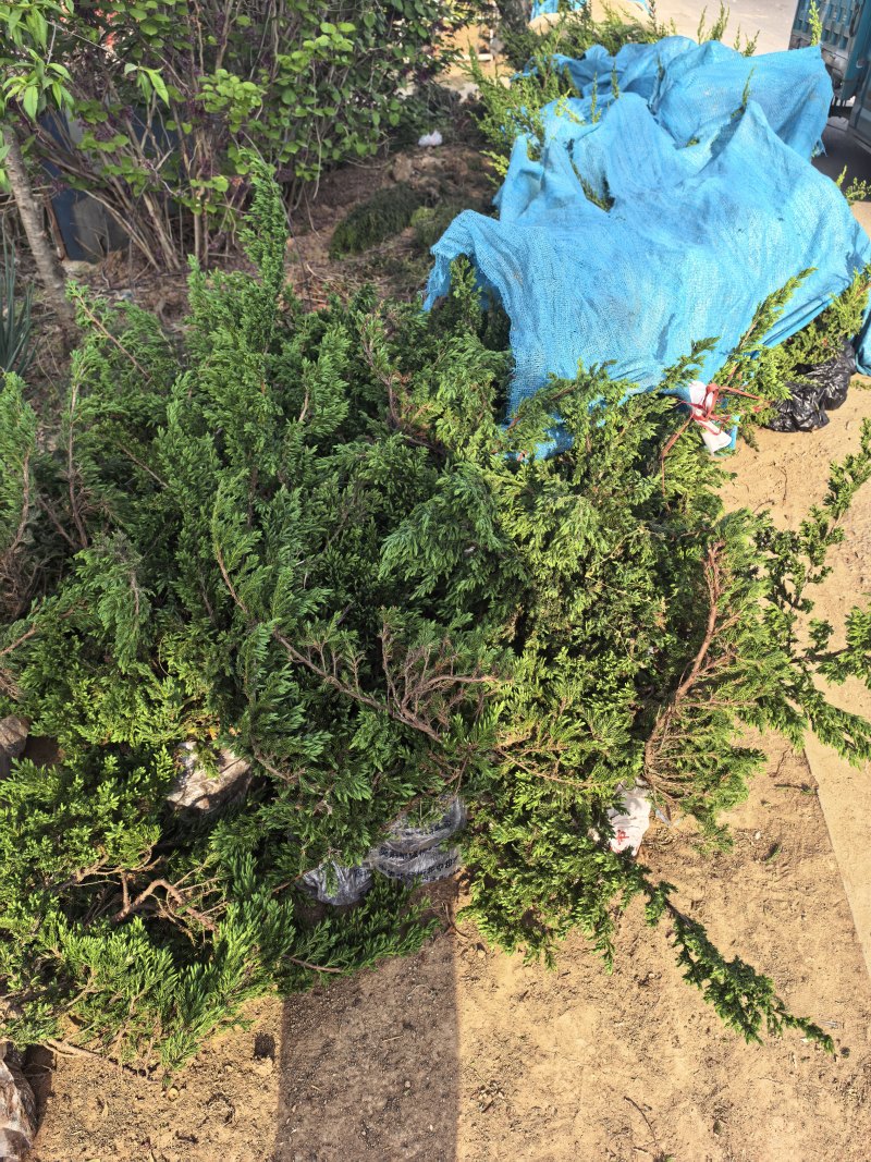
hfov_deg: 56.8
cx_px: 436
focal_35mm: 24
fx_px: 805
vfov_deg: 71.6
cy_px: 581
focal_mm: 6.98
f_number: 2
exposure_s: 1/956
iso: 50
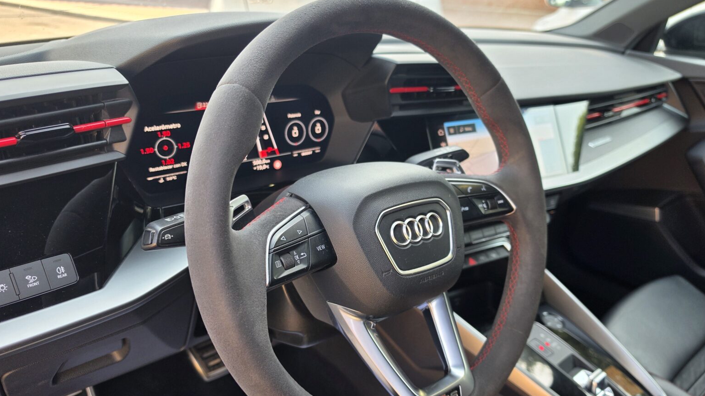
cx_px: 356
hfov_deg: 71.9
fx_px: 486
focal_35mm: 26
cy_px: 223
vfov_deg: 44.3
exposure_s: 1/64.7
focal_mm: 6.5
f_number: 1.4
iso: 12
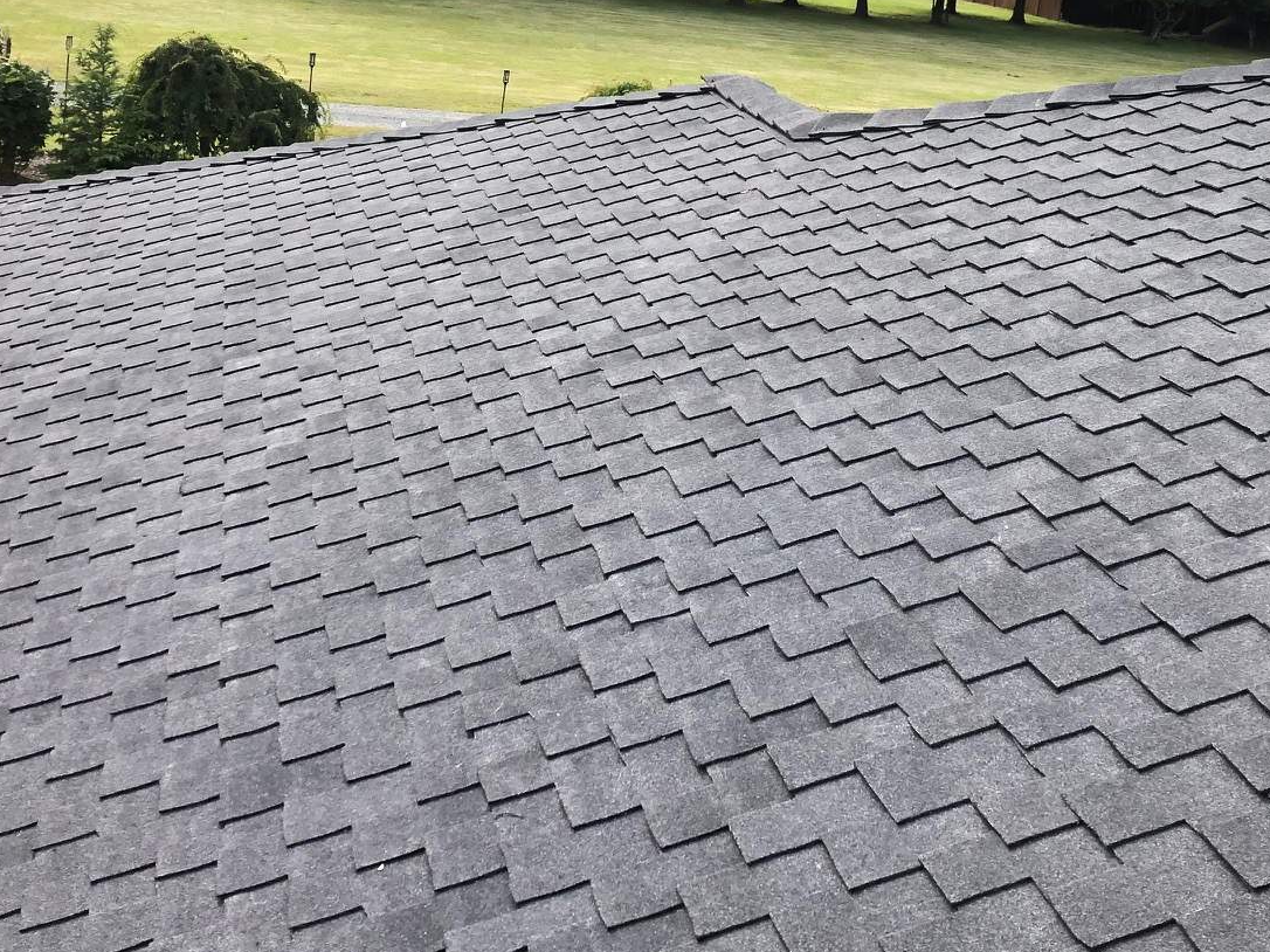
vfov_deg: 27.8
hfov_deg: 36.8
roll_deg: -9.6
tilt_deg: -11.4
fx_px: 1907
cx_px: 668
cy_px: 299
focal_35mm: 52
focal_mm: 3.99
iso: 20
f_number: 1.8
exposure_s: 1/517
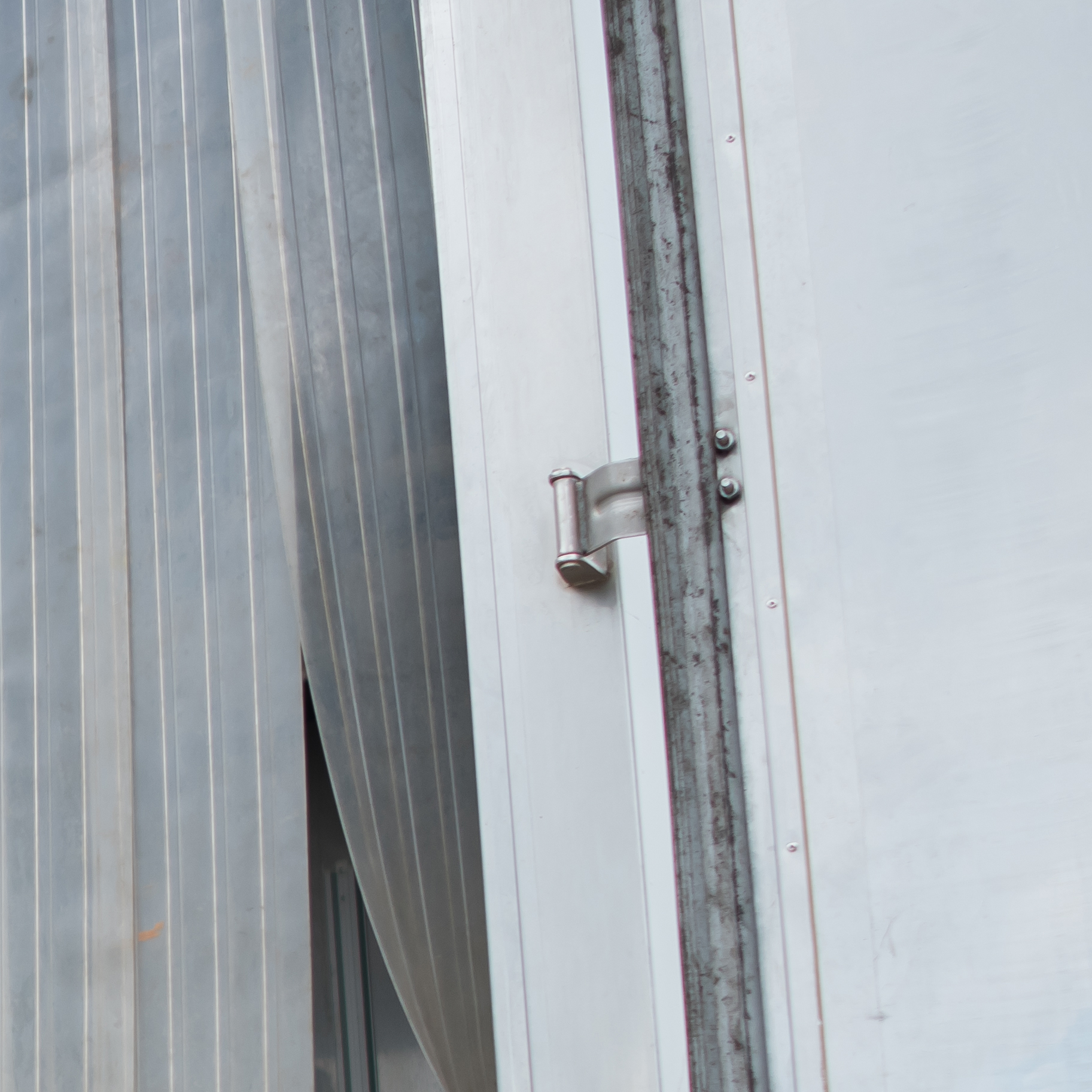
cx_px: -593
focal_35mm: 96
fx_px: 3426
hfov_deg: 16.4
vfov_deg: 17.5
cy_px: 1195
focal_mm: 28
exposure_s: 1/800
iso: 200
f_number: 1.8
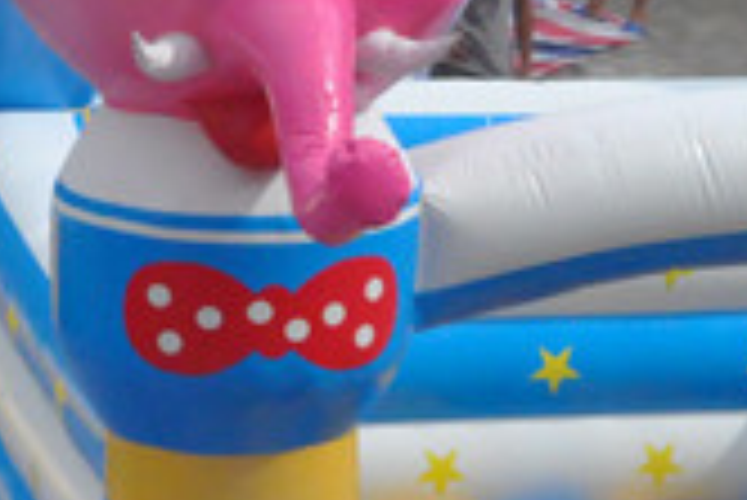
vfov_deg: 5.8
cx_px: 734
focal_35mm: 237
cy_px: 360
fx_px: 4927
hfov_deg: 8.6
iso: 3200
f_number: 18
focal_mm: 35
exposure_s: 1/1250
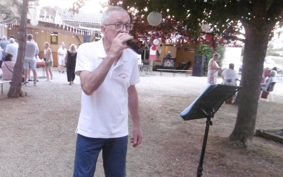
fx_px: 301
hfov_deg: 50.1
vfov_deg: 32.5
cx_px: 114
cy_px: 119
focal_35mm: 39
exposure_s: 1/40
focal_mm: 4.3
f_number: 3.1
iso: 400
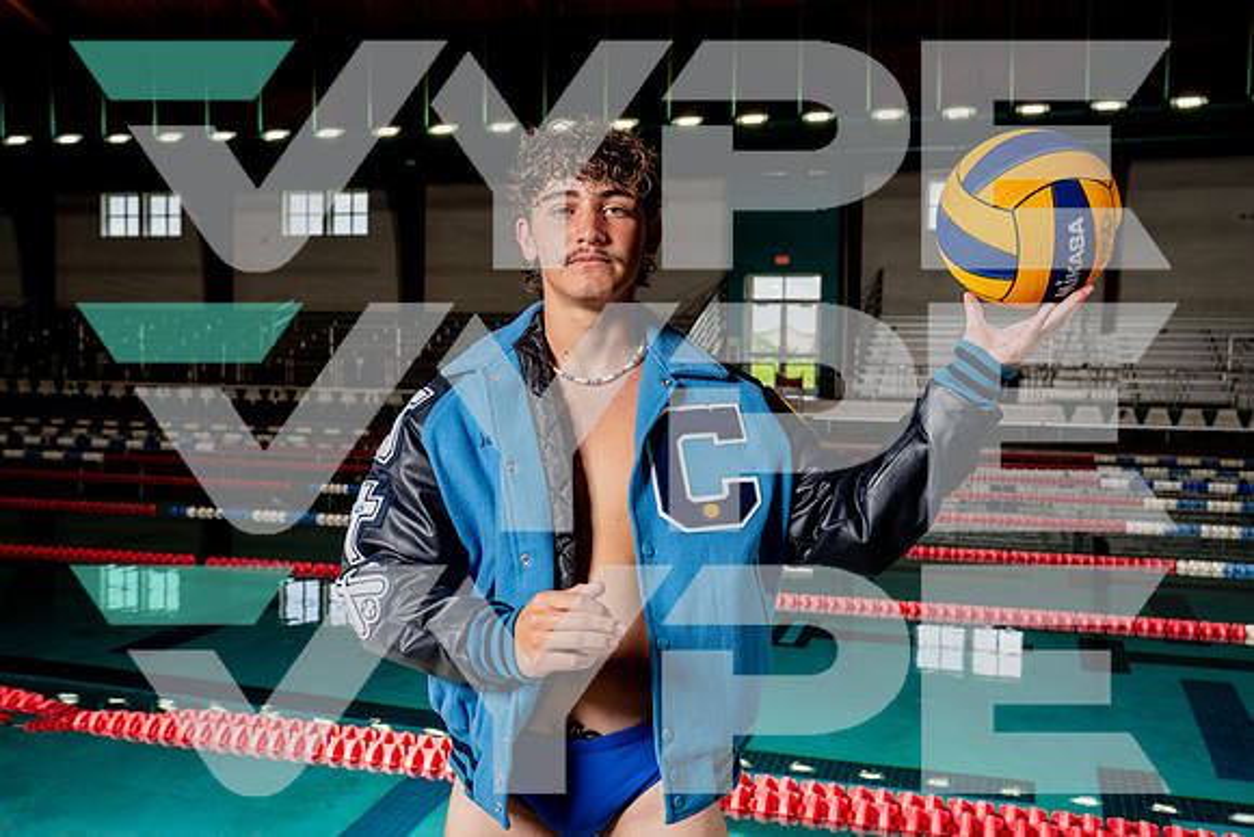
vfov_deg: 34.2
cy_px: 418
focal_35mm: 39
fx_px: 1359
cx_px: 627
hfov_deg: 49.5
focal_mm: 39
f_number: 6.3
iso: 400
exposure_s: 1/250
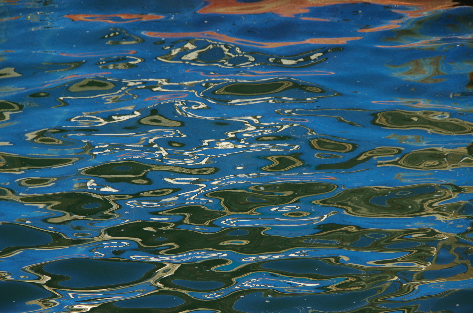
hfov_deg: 6.3
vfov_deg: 4.1
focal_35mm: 330
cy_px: 156
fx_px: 4326
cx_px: 236
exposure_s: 1/250
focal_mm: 220
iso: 800
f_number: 10
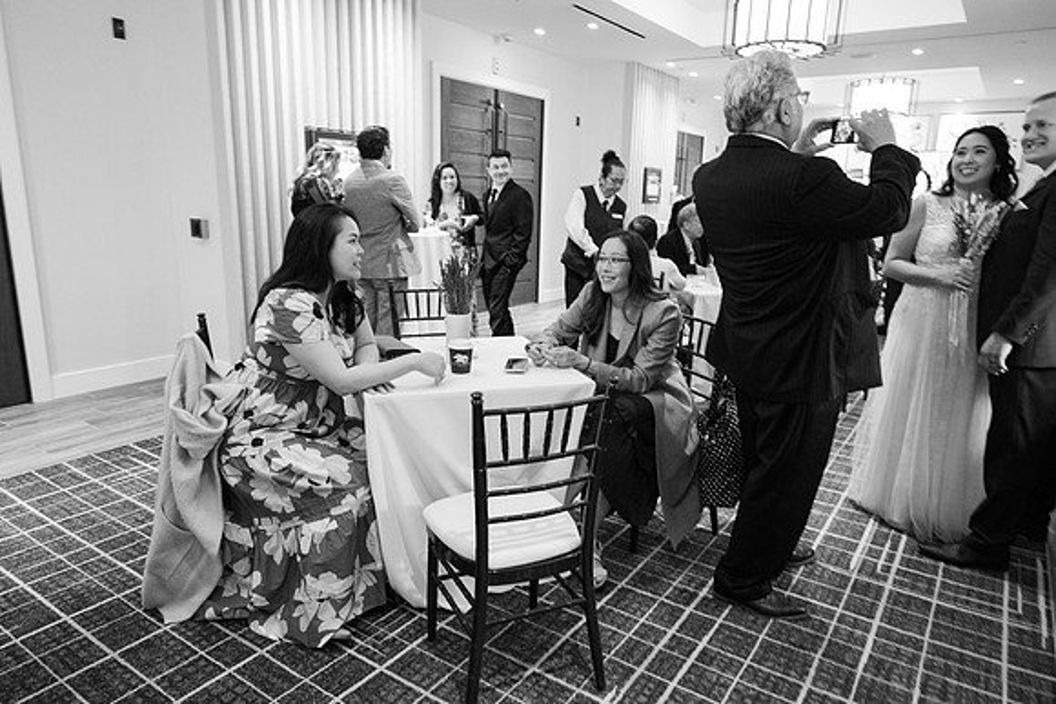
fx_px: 704
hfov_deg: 73.7
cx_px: 528
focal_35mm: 24
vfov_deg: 53.2
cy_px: 352
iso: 8000
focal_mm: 24
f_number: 6.3
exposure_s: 1/30
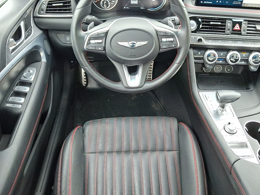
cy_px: 82
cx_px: 139
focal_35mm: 30
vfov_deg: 46.6
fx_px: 225
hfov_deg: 59.9
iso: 96
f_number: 1.8
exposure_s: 1/120
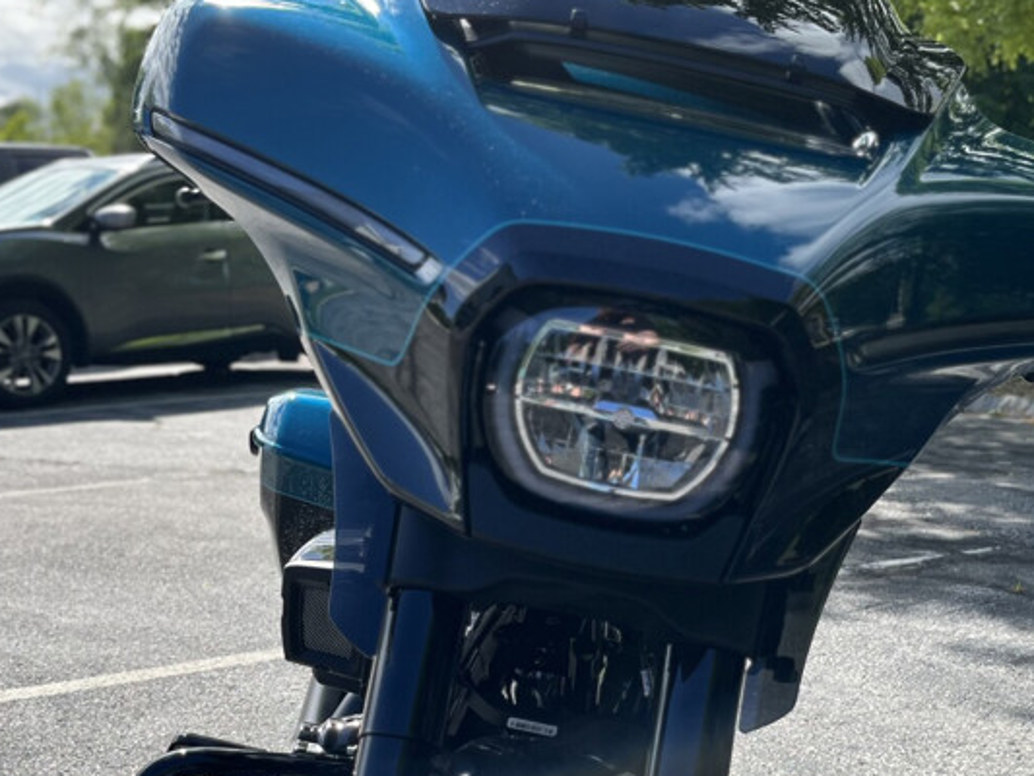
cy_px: 630
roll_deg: +3.8
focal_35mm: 52
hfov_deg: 36.8
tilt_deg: -14.8
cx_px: 509
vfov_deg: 27.4
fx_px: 1554
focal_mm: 5.1
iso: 50
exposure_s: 1/2062
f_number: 1.6
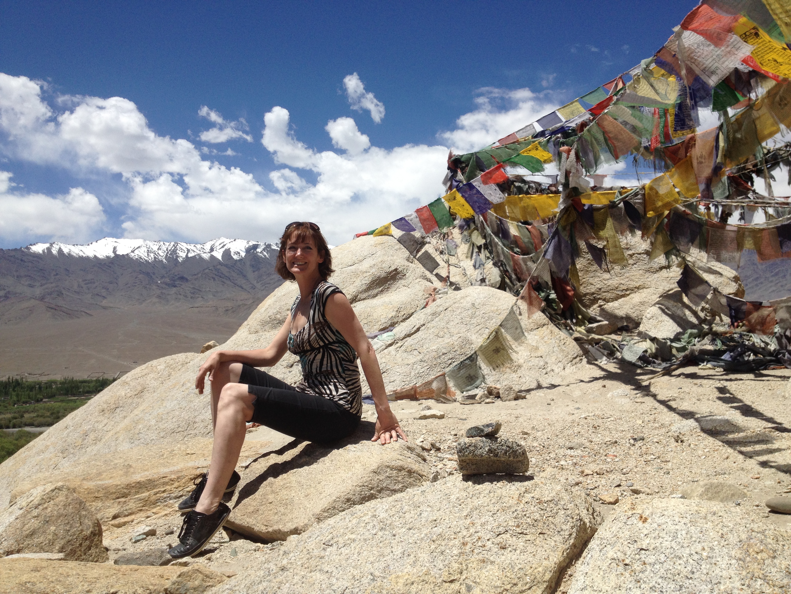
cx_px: 396
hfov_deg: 52.6
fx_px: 800
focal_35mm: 35
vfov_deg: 40.7
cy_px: 297
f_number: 2.4
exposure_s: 1/3247
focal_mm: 4.28
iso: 50
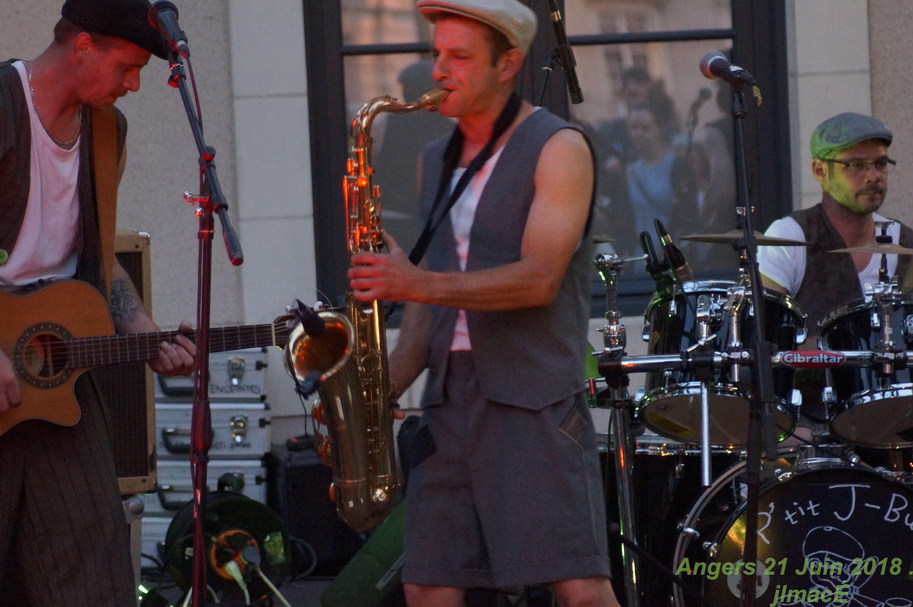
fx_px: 5320
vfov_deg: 6.5
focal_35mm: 210
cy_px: 304
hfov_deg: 9.8
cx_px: 456
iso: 3200
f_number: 5.6
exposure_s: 1/50
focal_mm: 140
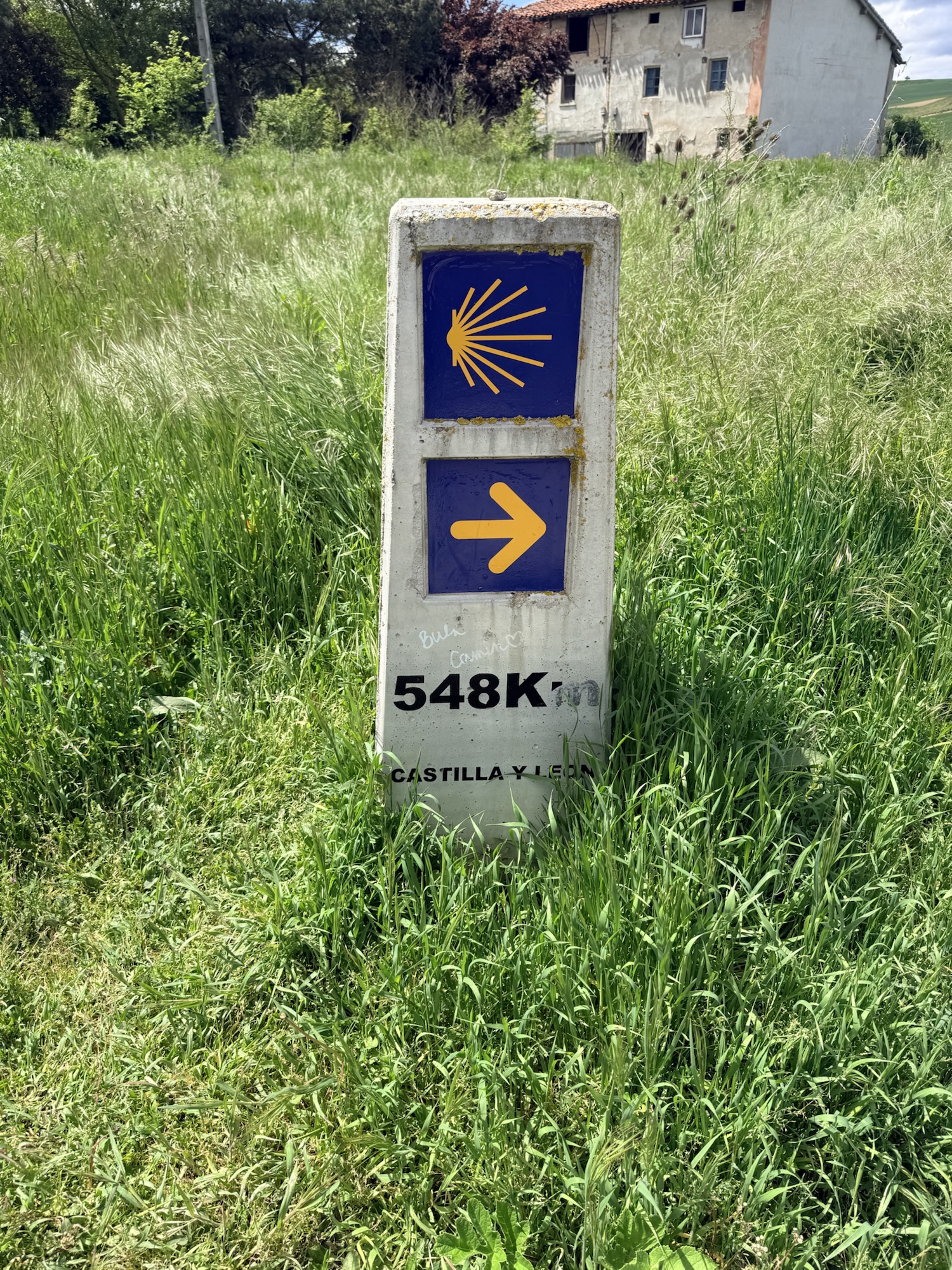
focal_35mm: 24
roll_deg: +1.5
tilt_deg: -30.1
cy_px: 635
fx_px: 880
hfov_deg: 56.8
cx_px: 476
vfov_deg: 71.6
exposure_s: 1/3425
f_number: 1.78
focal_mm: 6.76
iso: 80
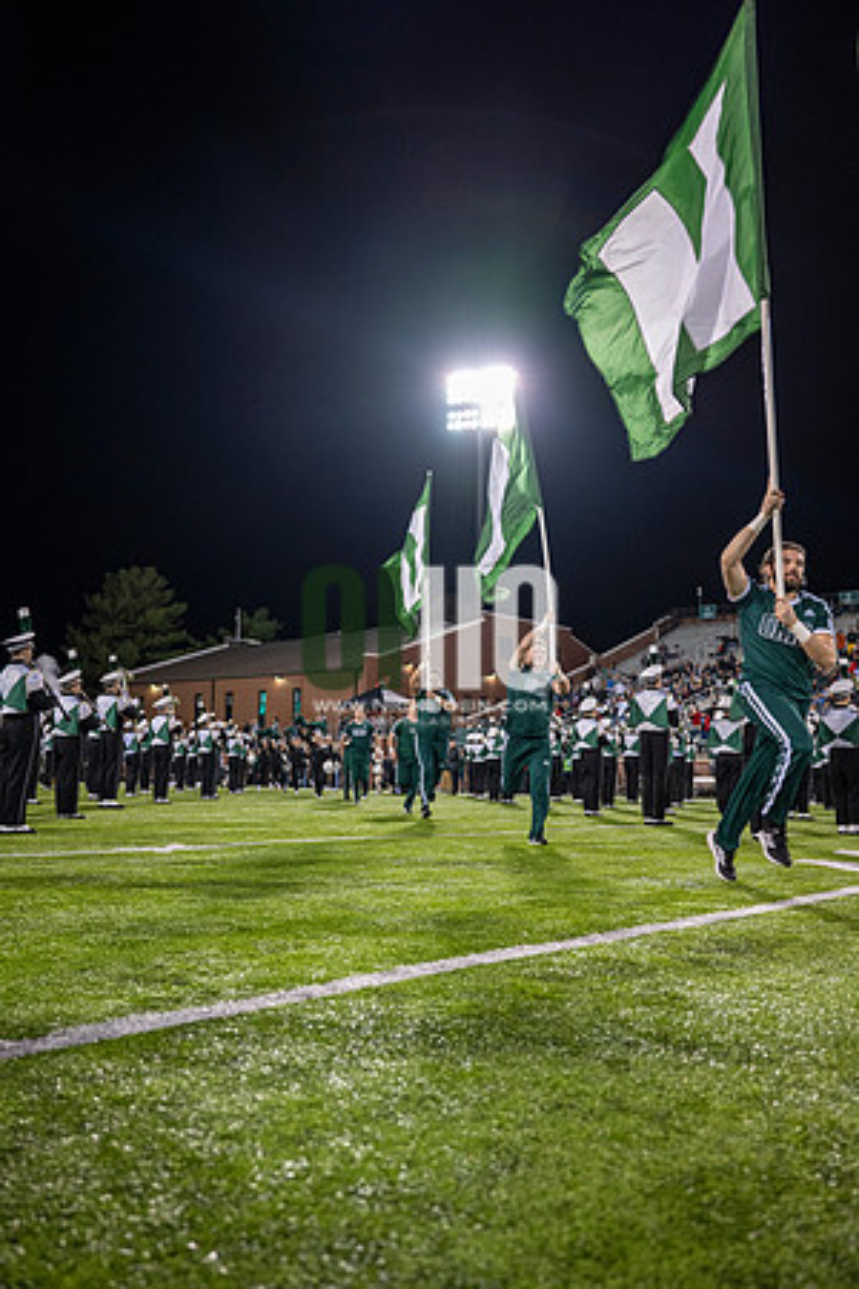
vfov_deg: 59.5
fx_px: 1127
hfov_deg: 41.7
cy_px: 644
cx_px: 430
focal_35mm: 32
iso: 1250
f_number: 3.2
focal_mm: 31.5
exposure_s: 1/500
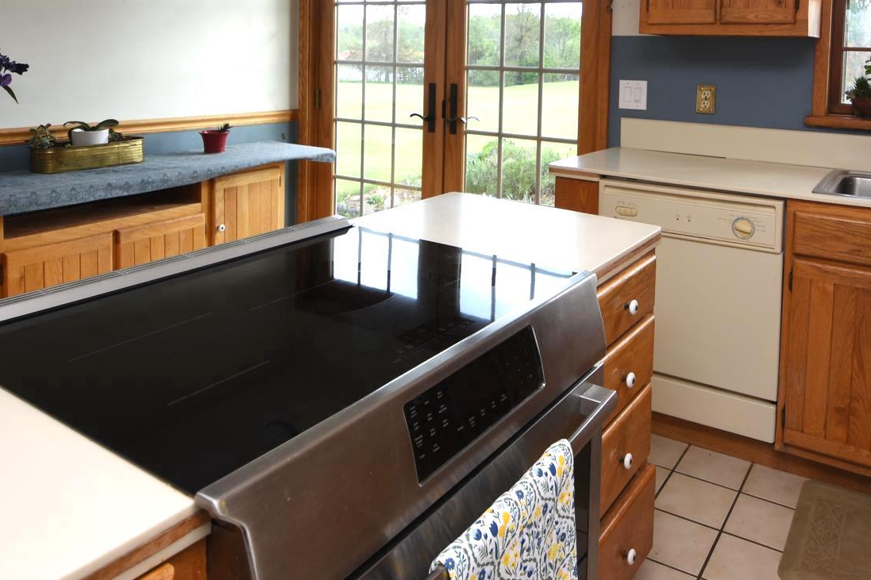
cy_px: 92
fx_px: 677
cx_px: 530
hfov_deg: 64.8
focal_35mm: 28
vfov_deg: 43.5
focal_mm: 10
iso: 100
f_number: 4
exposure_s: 1/60
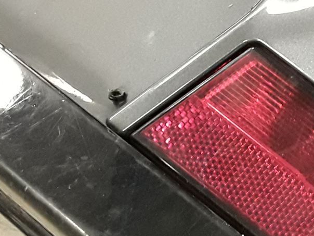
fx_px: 862
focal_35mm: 95
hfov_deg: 19.6
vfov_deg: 14.6
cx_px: 362
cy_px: 339
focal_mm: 2.91
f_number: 1.9
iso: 160
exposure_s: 1/25
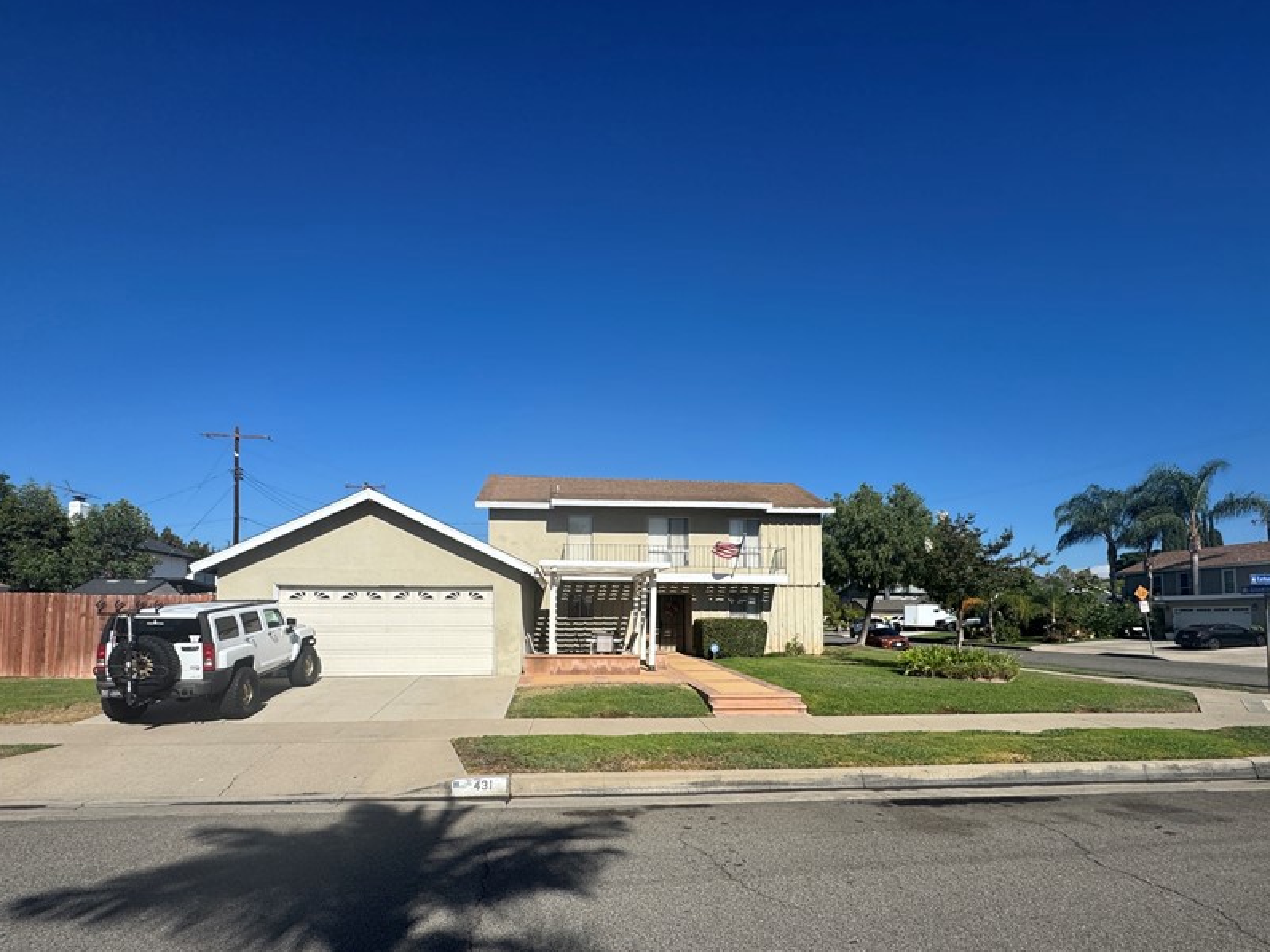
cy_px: 582
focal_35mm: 18
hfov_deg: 87.8
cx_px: 637
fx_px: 660
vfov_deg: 70.7
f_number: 2.2
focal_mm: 2.22
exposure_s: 1/3717
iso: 50
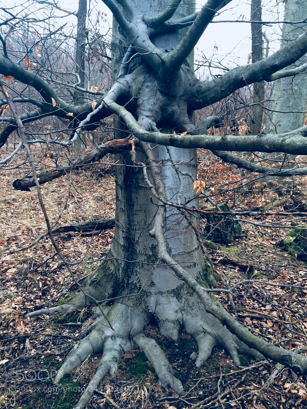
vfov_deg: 61.7
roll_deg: -3.1
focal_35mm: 29
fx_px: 343
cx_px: 154
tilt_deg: -6.8
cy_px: 204
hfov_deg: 48.2
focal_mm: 4.15
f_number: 2.2
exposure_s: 1/33
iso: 125
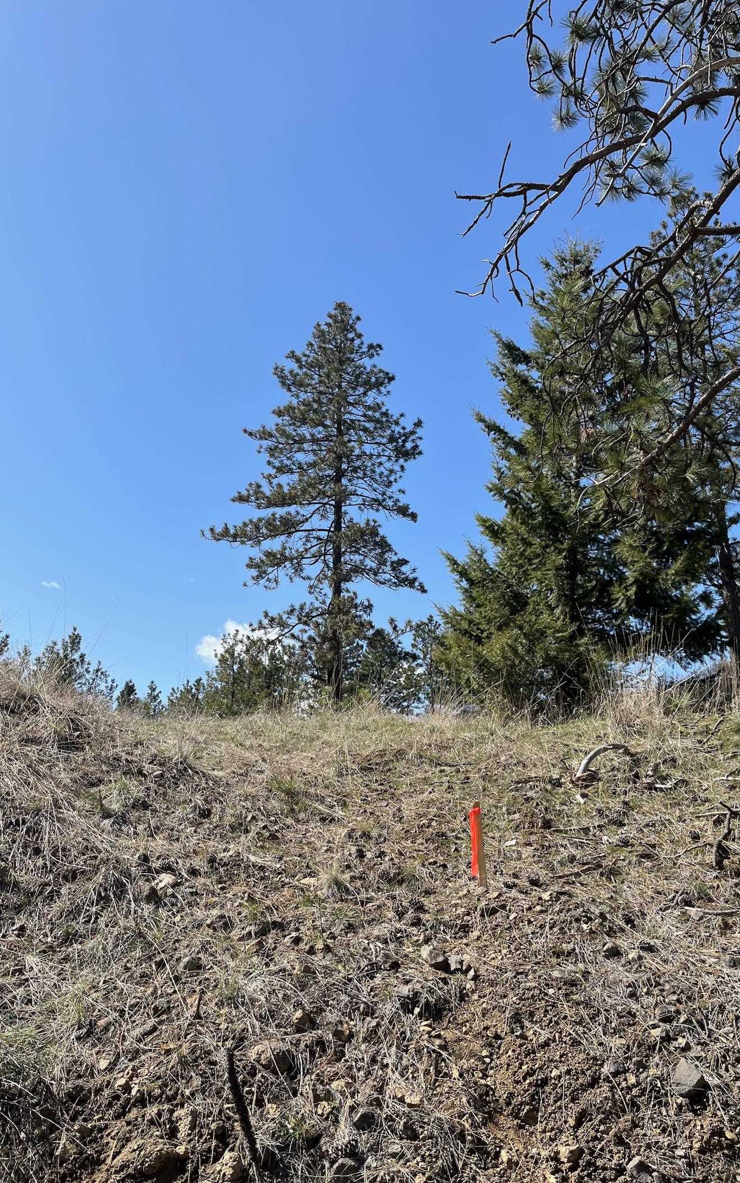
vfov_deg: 66.5
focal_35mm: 28
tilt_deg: +20.0
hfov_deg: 44.5
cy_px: 586
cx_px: 378
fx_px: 903
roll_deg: -1.0
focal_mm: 5.1
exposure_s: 1/2755
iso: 50
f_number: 1.6
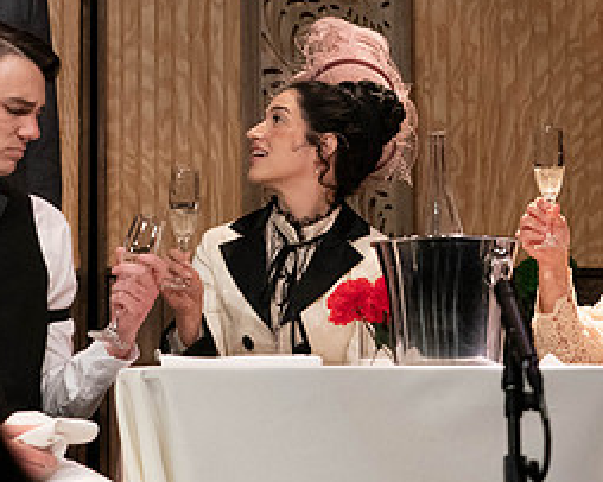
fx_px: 3407
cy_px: 127
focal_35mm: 191
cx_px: 389
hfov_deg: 10.1
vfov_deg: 8.1
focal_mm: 82
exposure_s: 1/400
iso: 4000
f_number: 5.6
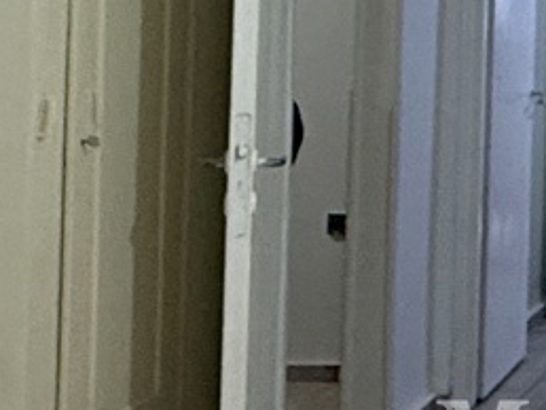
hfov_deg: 16.1
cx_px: 963
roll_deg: -1.2
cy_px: -23
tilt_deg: +1.5
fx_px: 1642
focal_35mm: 104
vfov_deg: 14.0
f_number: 2.2
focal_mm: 2.22
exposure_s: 1/99
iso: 320
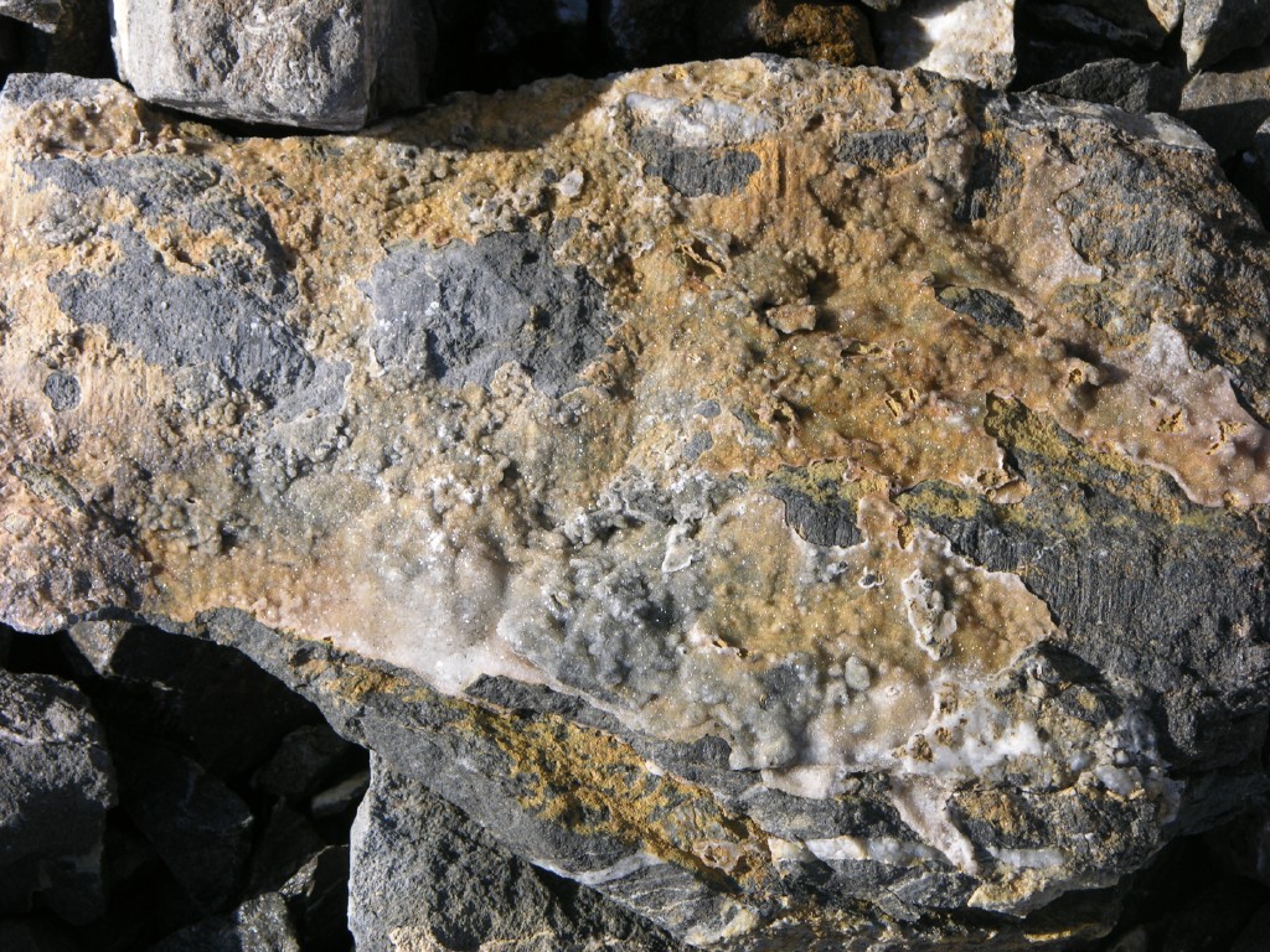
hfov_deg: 13.2
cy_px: 476
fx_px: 5503
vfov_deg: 9.9
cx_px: 635
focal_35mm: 150
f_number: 4.9
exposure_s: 1/224
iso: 50
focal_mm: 37.7
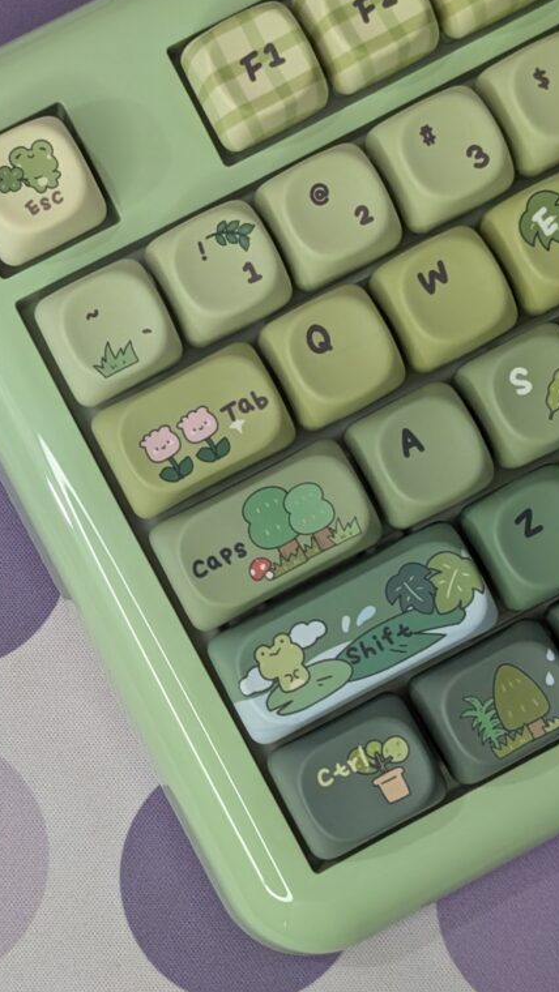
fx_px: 1896
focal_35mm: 72
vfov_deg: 29.3
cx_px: 137
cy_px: 494
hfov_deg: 16.7
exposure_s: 1/247
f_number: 1.68
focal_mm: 6.9
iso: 889
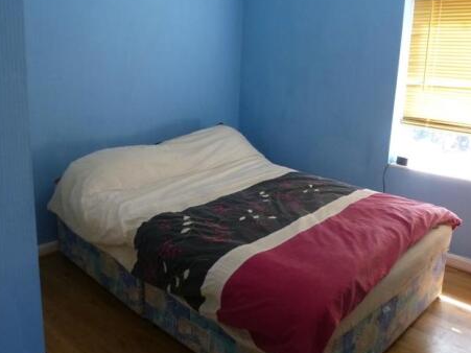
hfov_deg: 58.3
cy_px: 146
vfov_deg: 45.2
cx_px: 227
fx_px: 422
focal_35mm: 31
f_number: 3.3
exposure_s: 1/60
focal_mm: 4.3
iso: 400
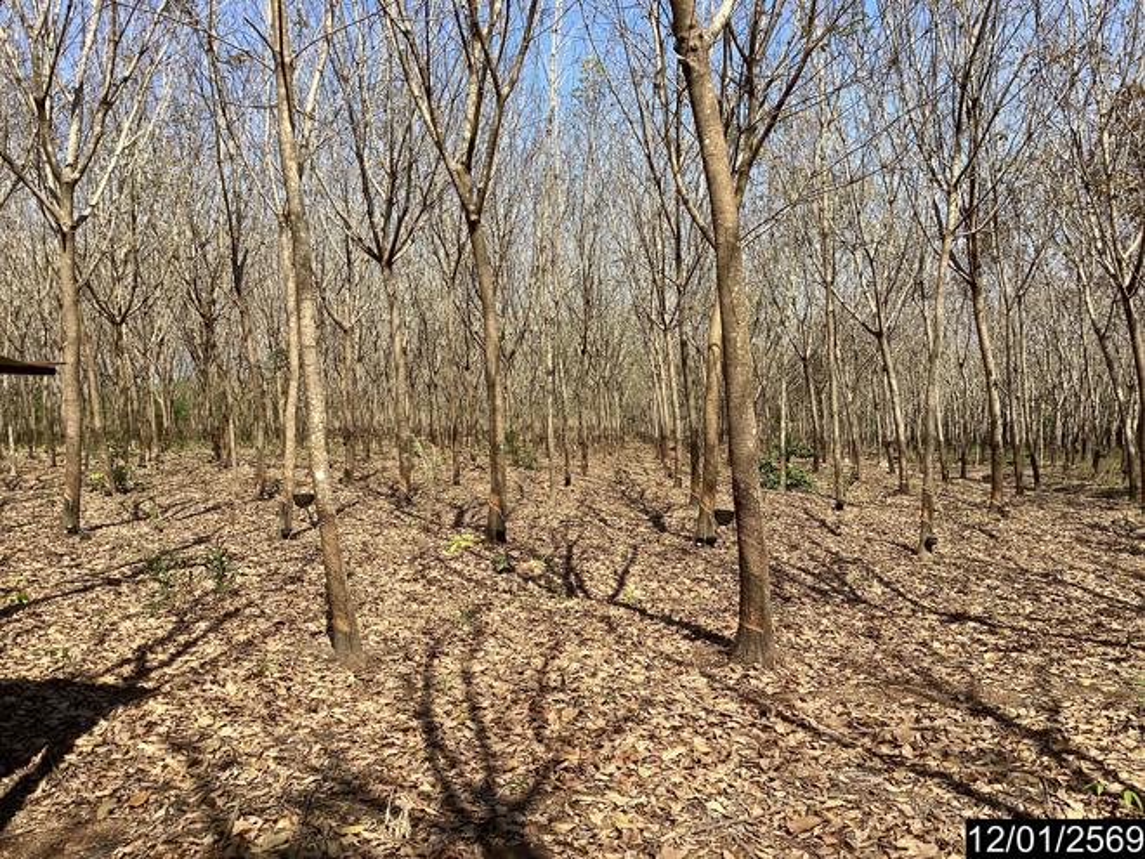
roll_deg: +1.5
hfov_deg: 58.4
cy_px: 430
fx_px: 1025
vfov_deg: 45.4
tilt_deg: -1.3
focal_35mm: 31
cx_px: 572
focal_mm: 3.3
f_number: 2.4
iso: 25
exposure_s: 1/905
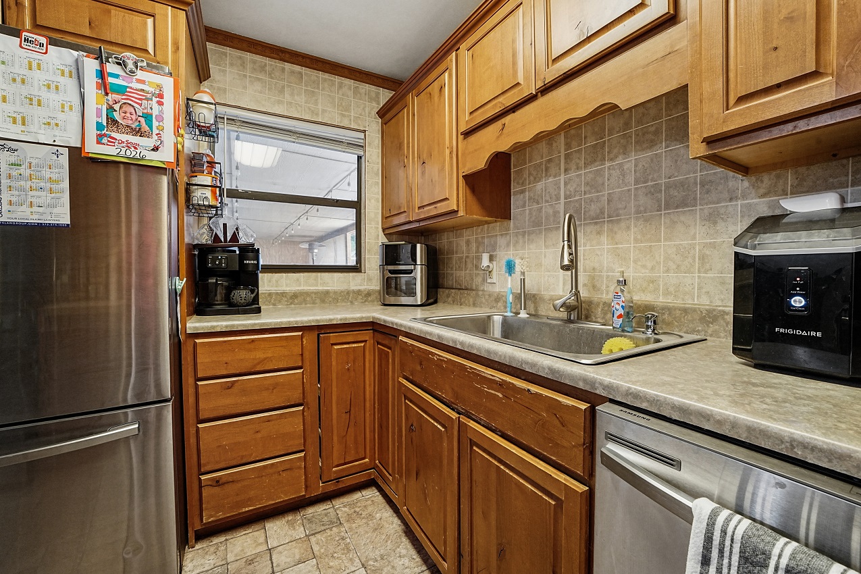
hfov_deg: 104.3
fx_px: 335
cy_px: 287
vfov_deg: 81.2
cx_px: 430
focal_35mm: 14
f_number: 10
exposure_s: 1/15
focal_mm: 14
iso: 2500
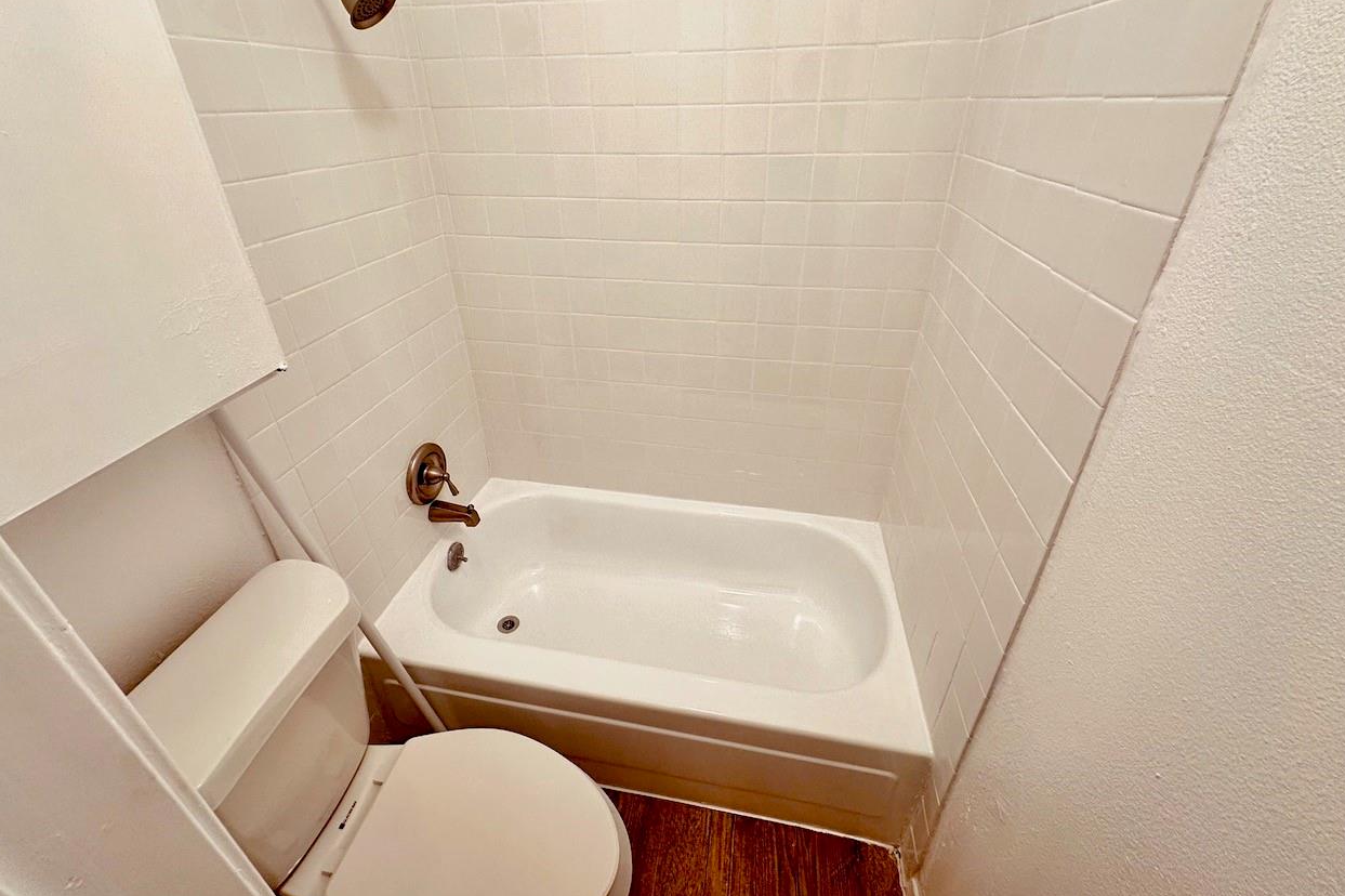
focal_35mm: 15
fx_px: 560
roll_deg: +1.9
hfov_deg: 100.4
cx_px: 658
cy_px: 387
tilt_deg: -26.8
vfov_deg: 76.9
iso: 160
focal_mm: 2.22
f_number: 2.2
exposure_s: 1/120
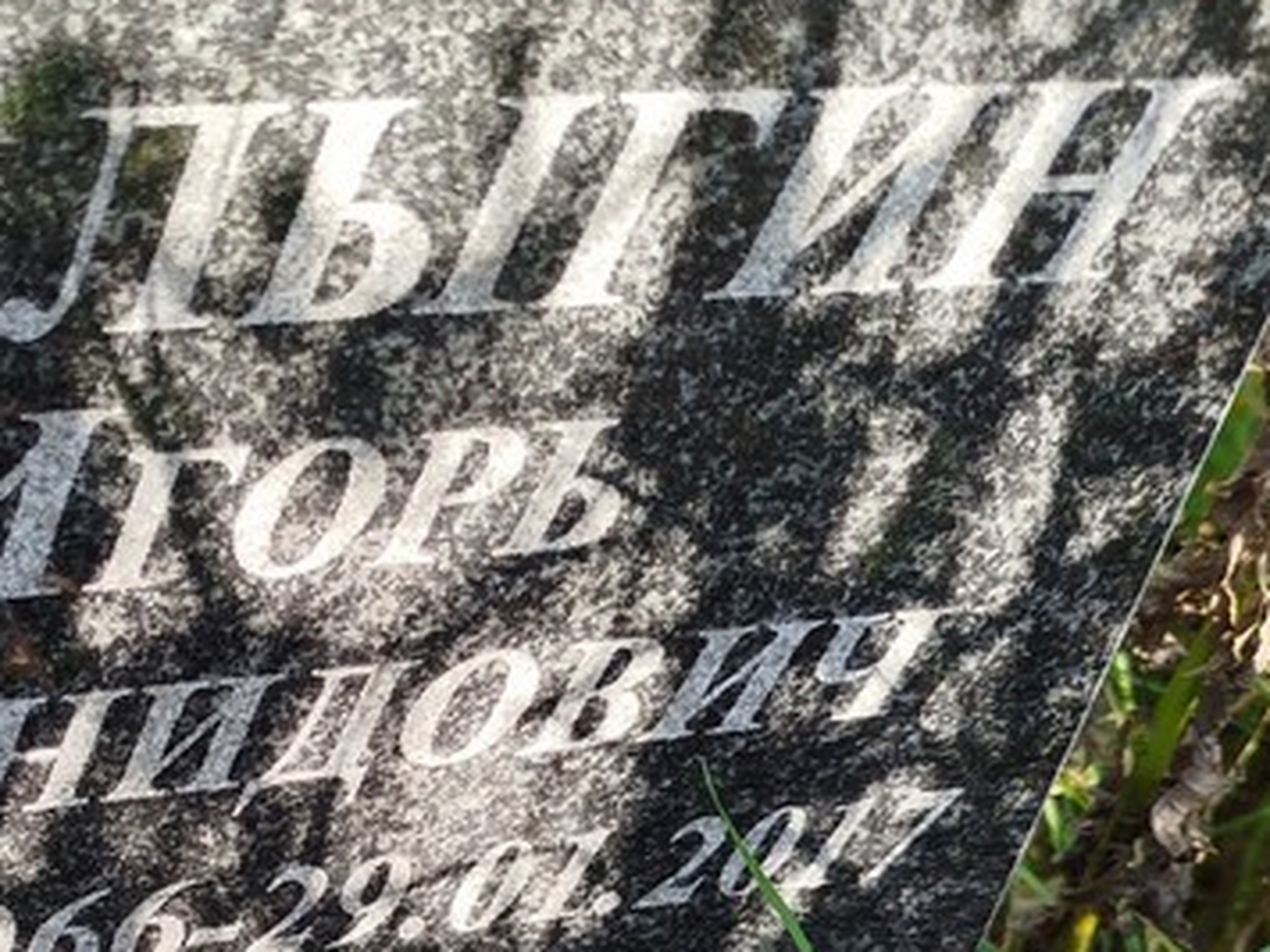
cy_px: 849
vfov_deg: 26.2
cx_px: 207
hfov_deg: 34.2
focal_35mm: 54
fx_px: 1981
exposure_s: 1/175
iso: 50
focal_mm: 5.31
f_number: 1.7
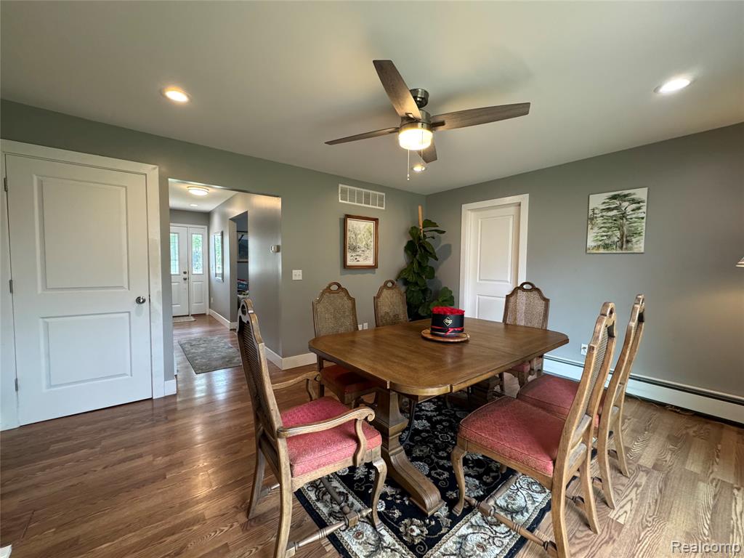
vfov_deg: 85.7
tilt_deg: -3.3
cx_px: 372
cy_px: 279
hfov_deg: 102.1
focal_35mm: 14
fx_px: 301
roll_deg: -1.0
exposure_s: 1/120
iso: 320
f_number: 2.2
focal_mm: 2.22
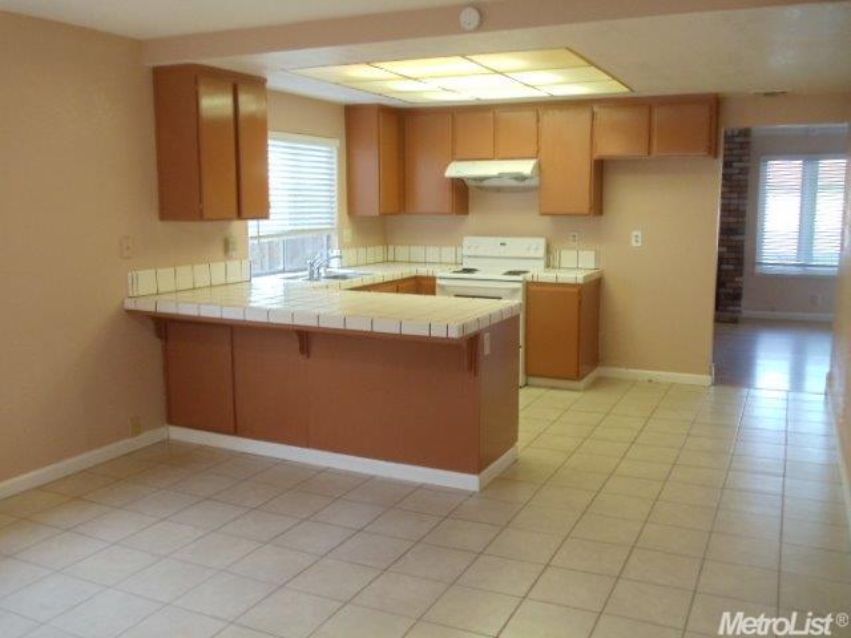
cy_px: 319
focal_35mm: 44
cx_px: 426
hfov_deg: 42.9
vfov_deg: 32.9
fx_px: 1082
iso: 400
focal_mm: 6
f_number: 3.5
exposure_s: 1/30
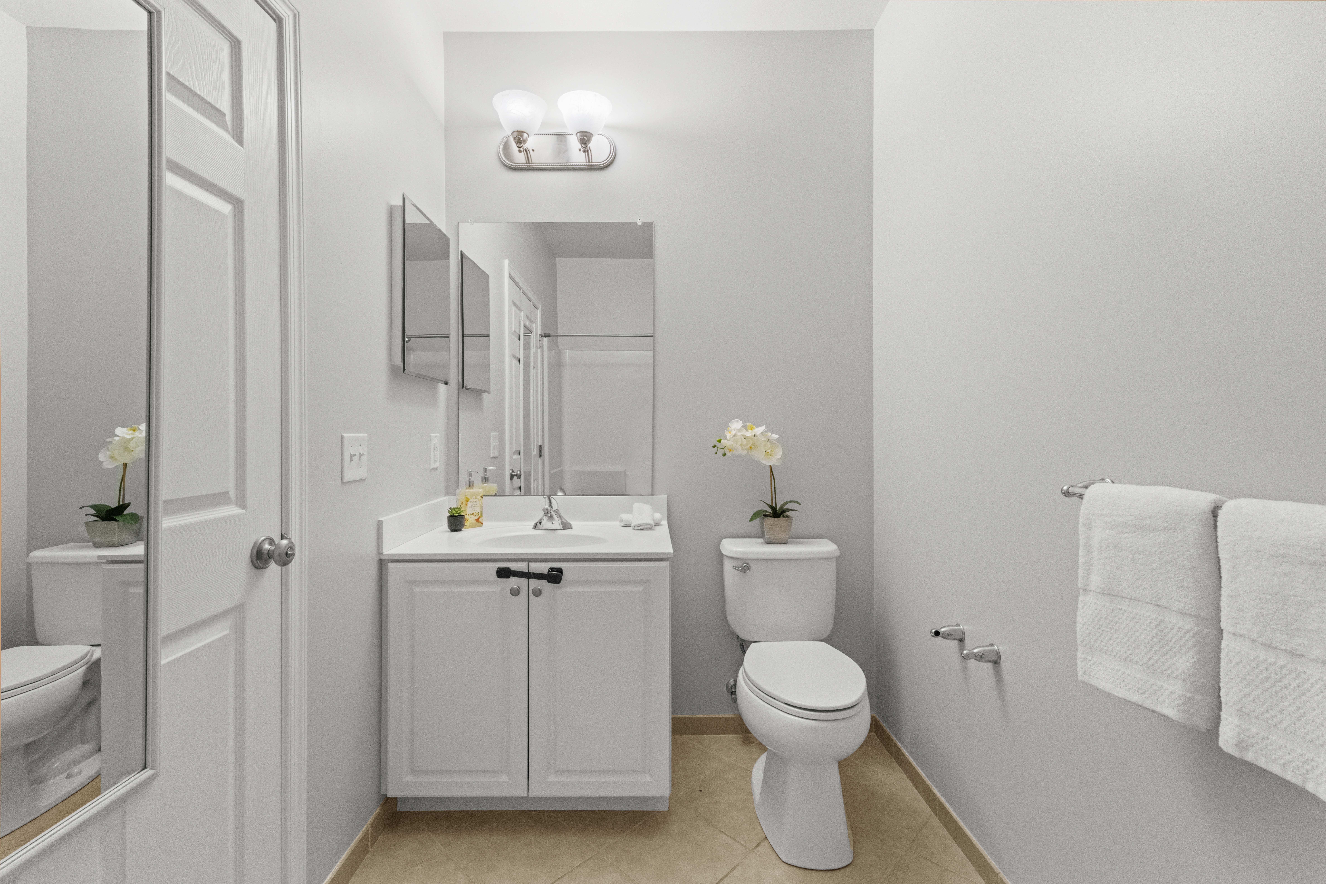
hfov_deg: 100.0
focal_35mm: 15
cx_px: 663
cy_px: 442
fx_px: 556
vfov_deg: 77.0
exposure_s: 1/13
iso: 3200
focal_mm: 15.1
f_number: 11
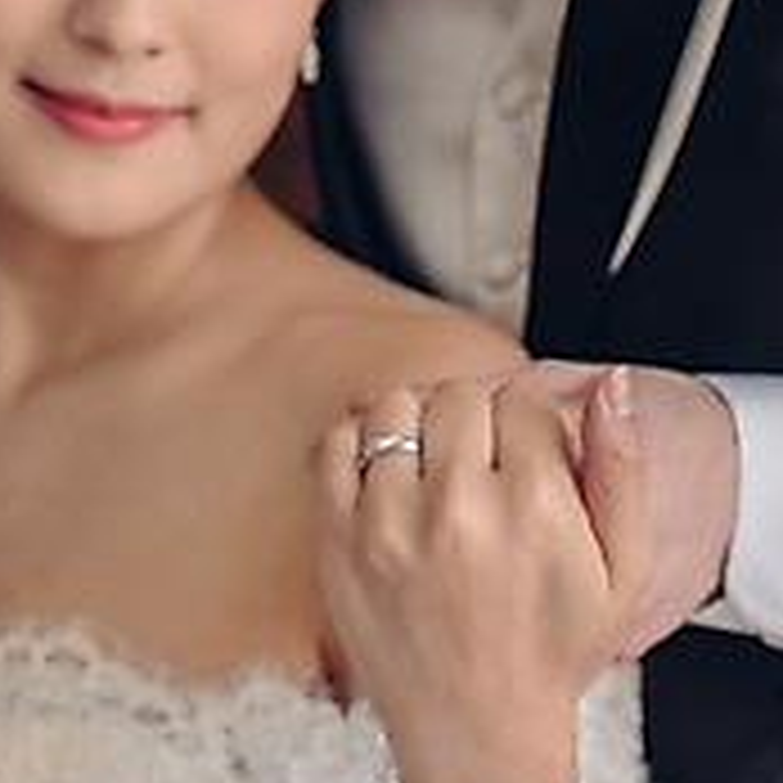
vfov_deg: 17.7
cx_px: 430
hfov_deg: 17.7
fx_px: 2508
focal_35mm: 98
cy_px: 230
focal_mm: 50
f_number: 5
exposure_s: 1/125
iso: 250
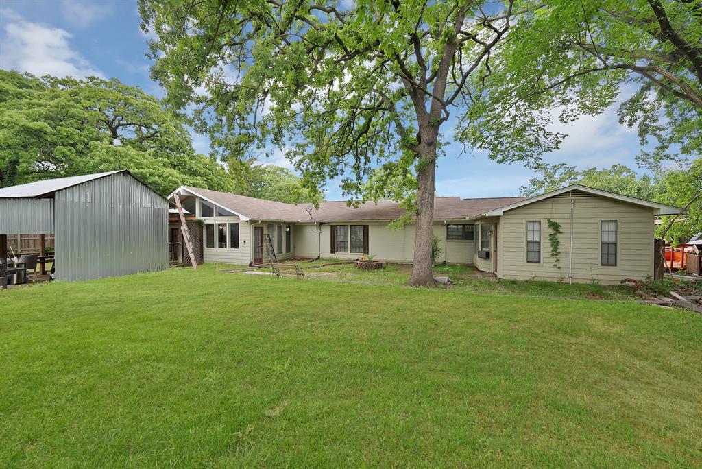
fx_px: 234
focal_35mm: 12
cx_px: 351
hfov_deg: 112.6
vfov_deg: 90.1
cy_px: 234
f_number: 8
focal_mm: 12
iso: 640
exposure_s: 1/125
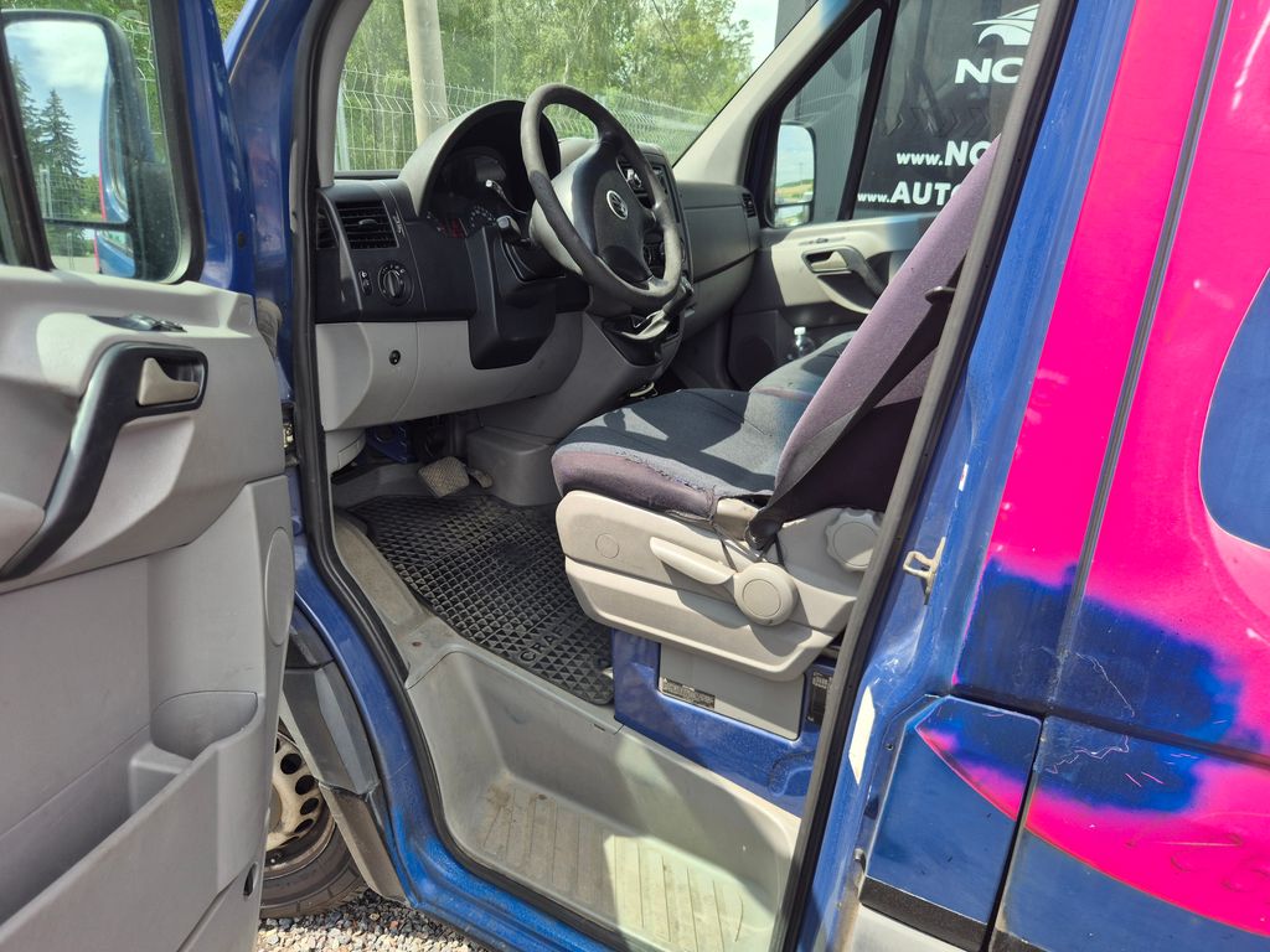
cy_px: 476
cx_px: 635
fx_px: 844
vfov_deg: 58.9
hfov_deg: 73.9
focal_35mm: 23
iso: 25
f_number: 1.8
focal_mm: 5.4
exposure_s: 1/606
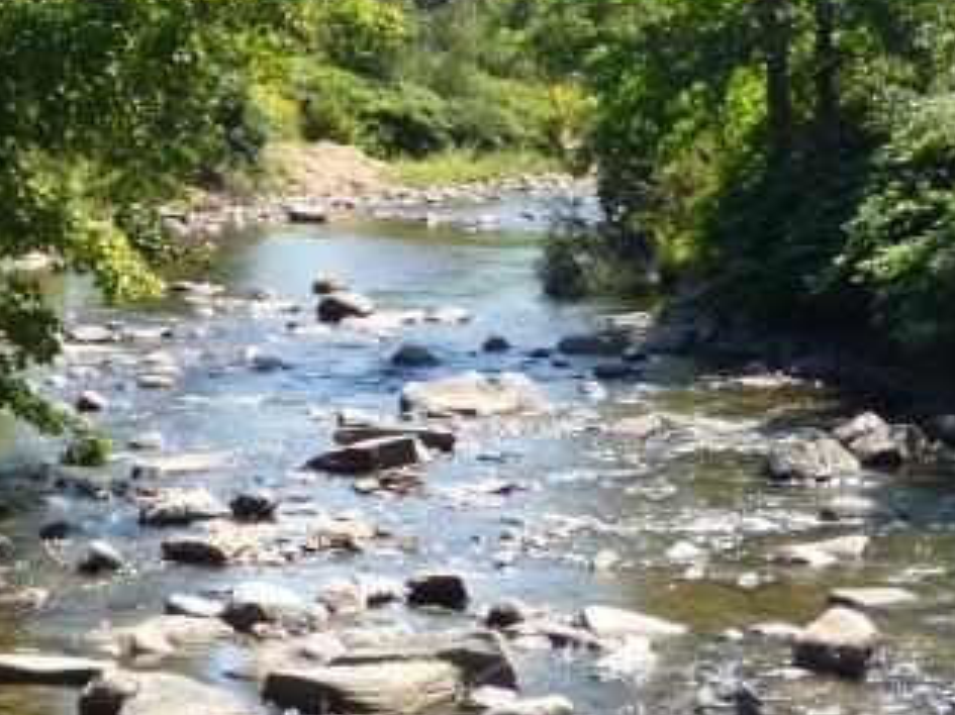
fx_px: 3227
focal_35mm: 117
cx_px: 646
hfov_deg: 16.8
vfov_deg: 12.6
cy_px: 633
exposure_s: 1/400
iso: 100
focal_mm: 6.18
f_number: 3.4
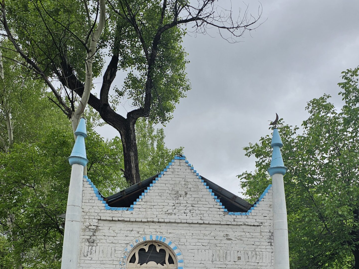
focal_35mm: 41
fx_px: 425
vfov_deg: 33.6
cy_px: 234
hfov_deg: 45.8
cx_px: 179
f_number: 1.7
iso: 10
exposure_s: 1/336
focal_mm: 6.3
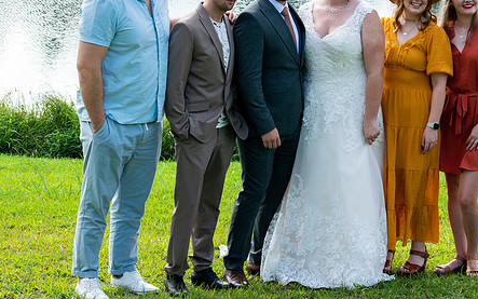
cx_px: 302
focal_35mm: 110
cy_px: 97
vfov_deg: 11.9
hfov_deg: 18.9
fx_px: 1433
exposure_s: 1/250
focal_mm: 55
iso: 280
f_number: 8
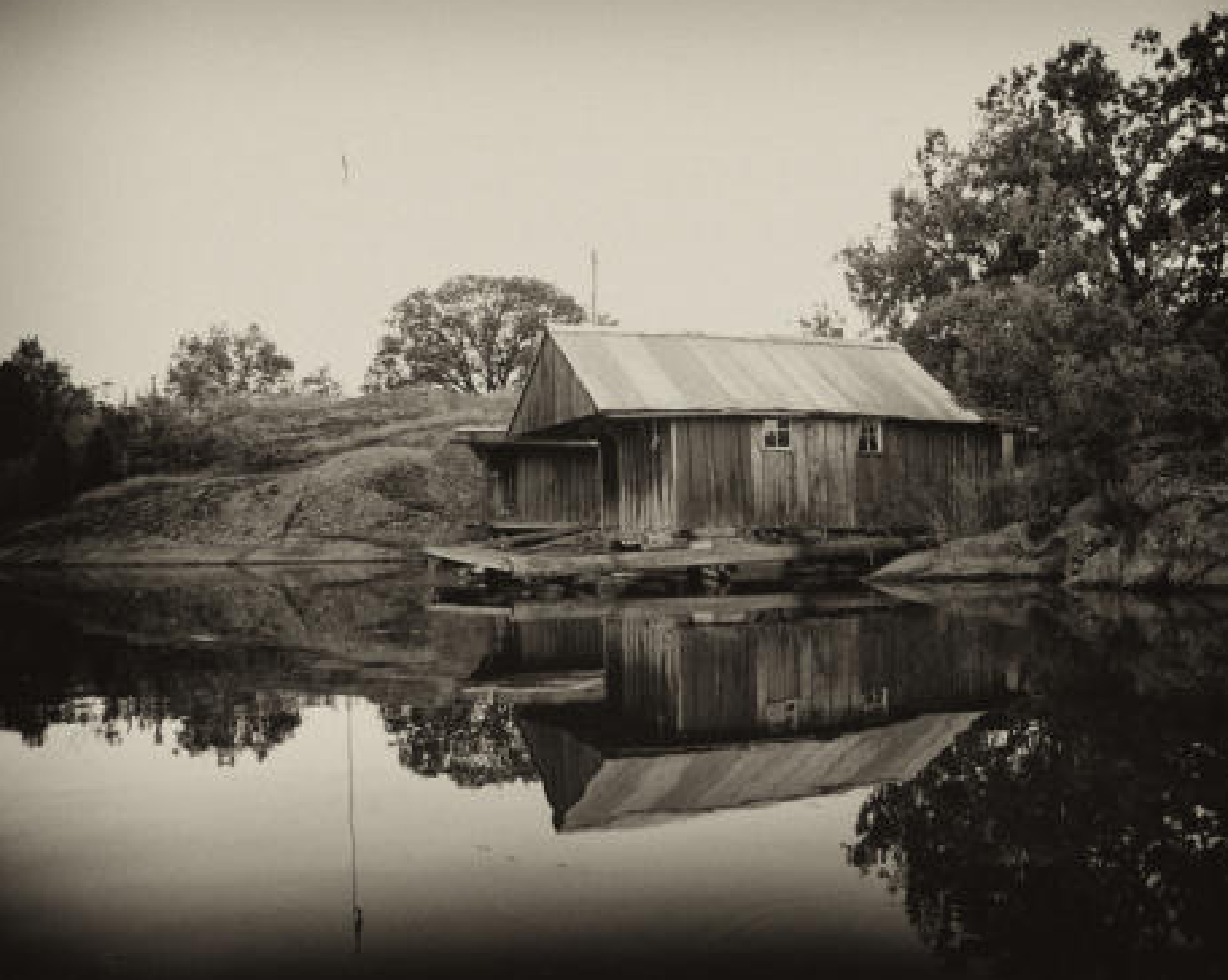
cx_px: 671
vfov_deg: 48.4
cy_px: 489
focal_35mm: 30
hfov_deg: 58.7
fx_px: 1089
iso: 100
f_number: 2.8
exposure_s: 1/45
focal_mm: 7.21
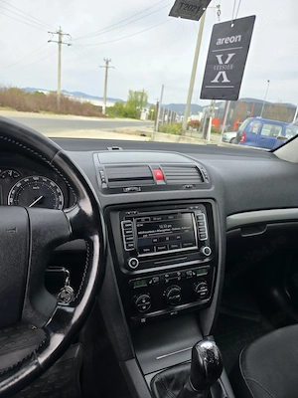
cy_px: 199
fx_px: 264
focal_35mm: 23
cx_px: 149
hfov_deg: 58.9
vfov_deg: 73.9
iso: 12
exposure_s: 1/243
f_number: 1.7
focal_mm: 6.3
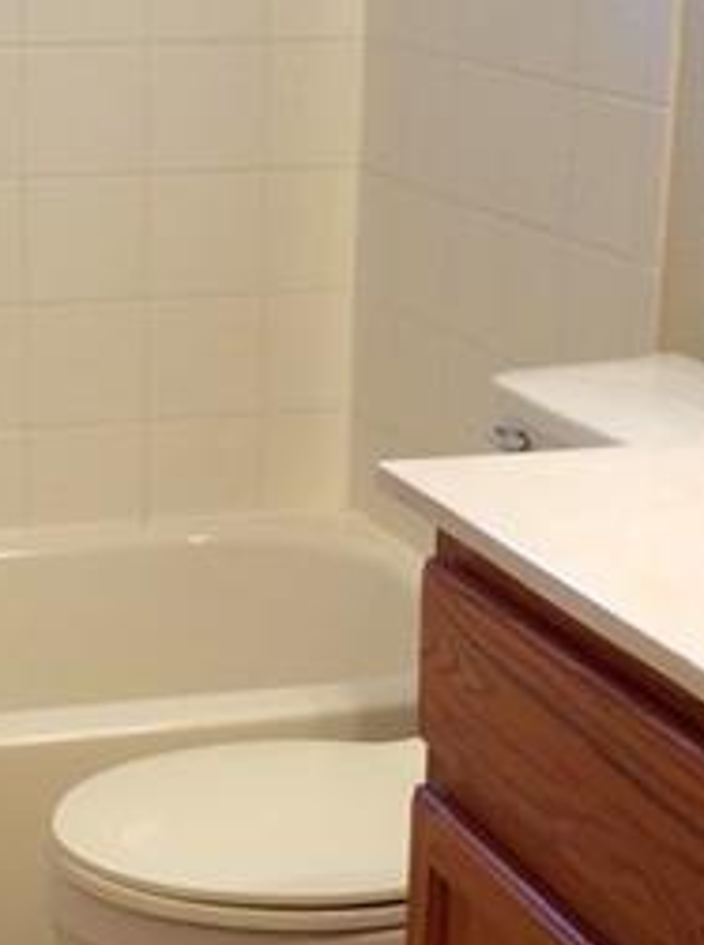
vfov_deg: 20.0
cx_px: 152
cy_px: 659
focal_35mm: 98
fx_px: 2669
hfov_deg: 14.9
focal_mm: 3.3
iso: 40
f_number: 2.4
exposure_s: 1/24
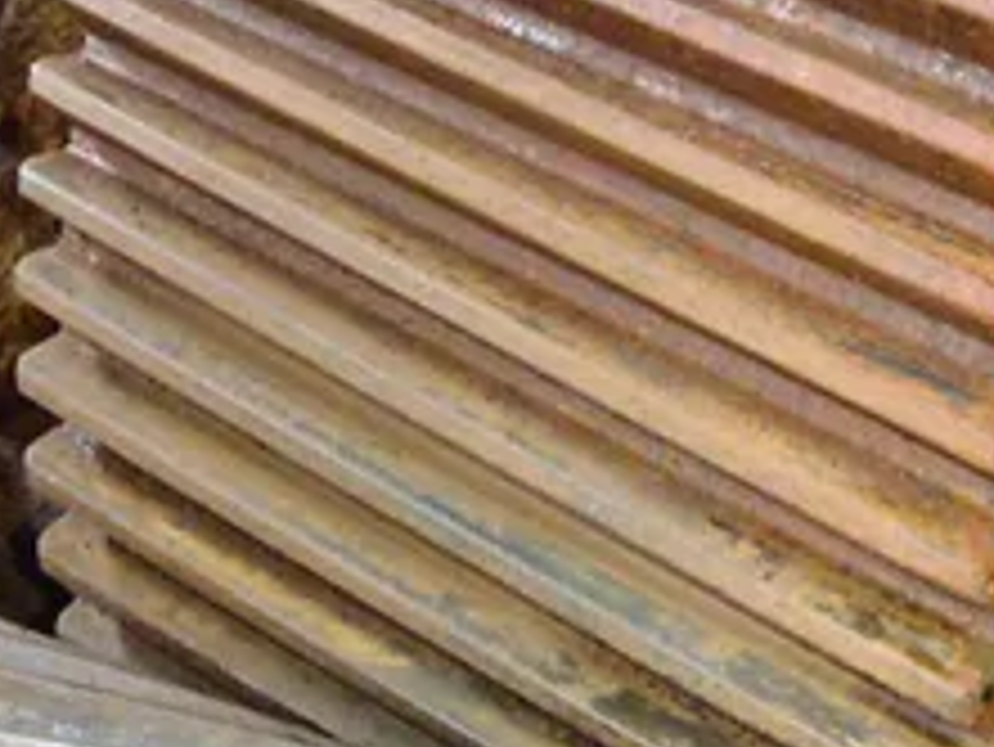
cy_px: 585
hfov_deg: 28.4
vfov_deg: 21.7
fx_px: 1925
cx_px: 774
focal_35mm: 67
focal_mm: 6.64
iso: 2500
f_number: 4.7
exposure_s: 1/20
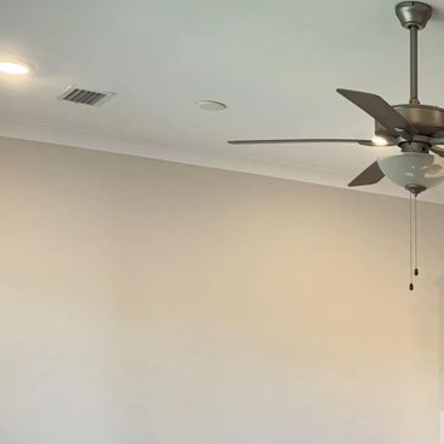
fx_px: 856
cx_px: 514
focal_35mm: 59
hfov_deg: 26.3
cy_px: 427
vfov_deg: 27.6
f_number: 1.78
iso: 160
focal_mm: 6.76
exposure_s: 1/120
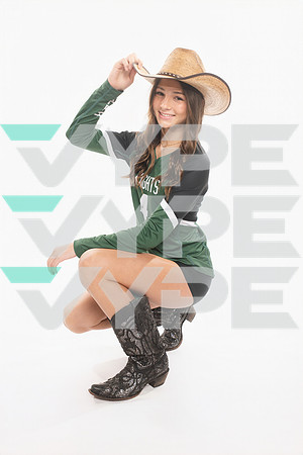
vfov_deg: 50.7
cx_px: 152
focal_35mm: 38
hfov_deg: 35.1
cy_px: 228
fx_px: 480
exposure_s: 1/400
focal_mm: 38
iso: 640
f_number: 7.1
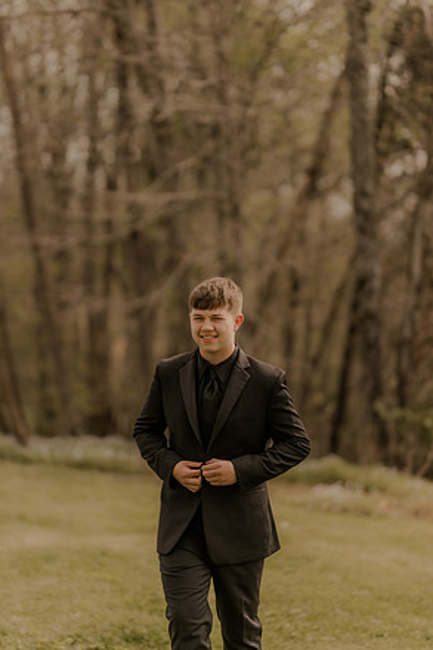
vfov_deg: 23.4
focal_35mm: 87
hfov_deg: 15.7
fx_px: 1571
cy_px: 328
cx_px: 219
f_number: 1.4
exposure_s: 1/2500
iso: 160
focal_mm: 85
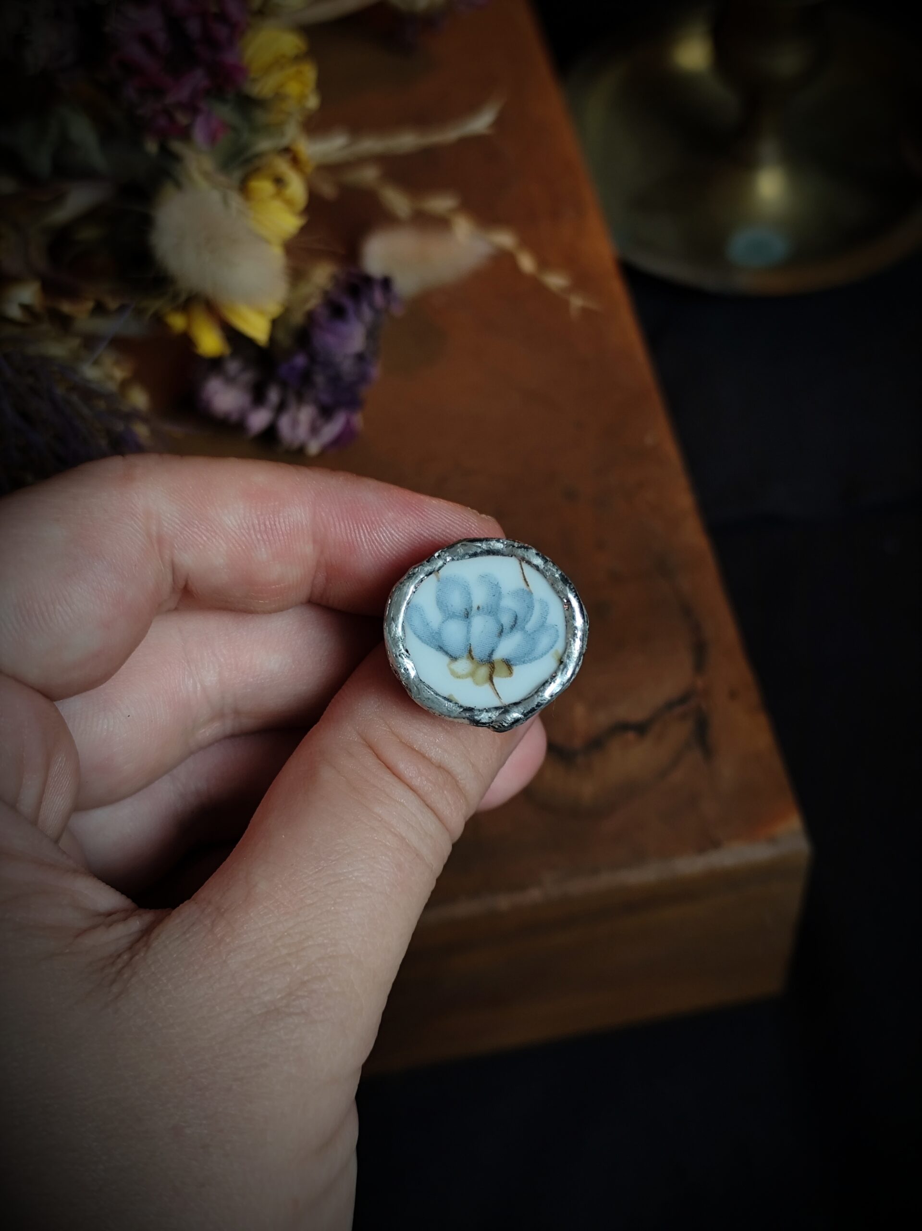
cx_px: 461
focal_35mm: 46
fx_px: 1634
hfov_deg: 31.5
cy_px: 616
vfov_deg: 41.2
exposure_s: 1/50
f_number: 1.65
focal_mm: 6.19
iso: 200
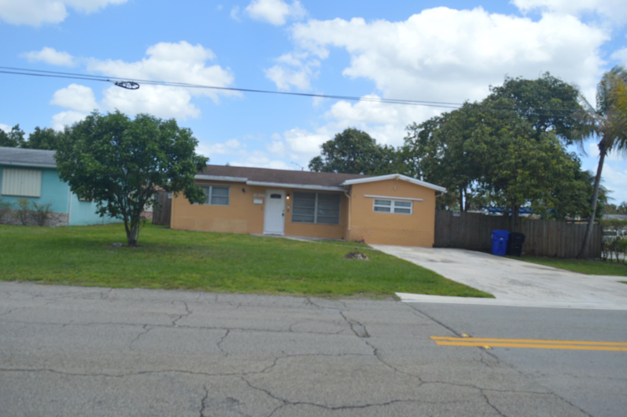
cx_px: 314
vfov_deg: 47.8
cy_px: 208
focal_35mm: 27
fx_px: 470
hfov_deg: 67.4
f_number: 6.3
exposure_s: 1/1600
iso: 400
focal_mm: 18
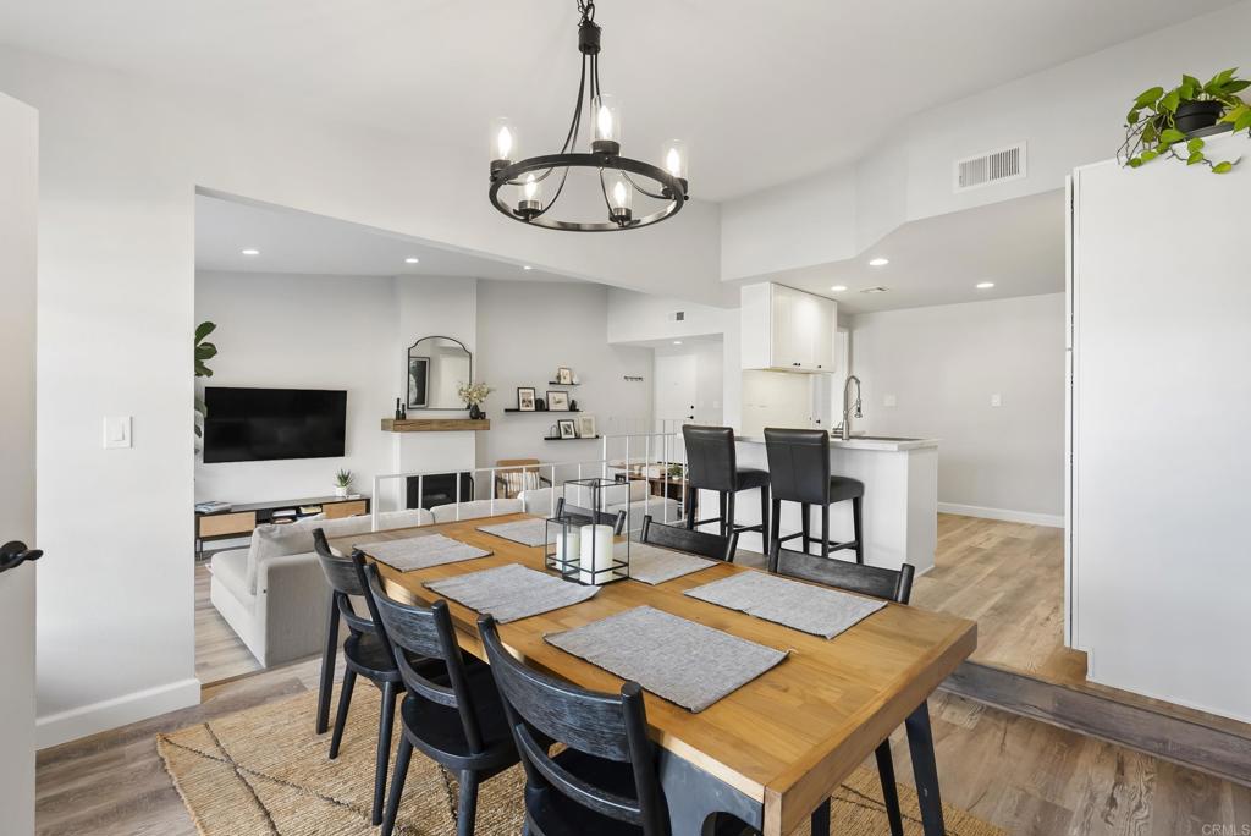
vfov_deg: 73.8
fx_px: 556
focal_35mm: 16
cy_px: 418
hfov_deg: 96.7
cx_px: 626
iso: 500
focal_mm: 16
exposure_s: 1/8
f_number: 8
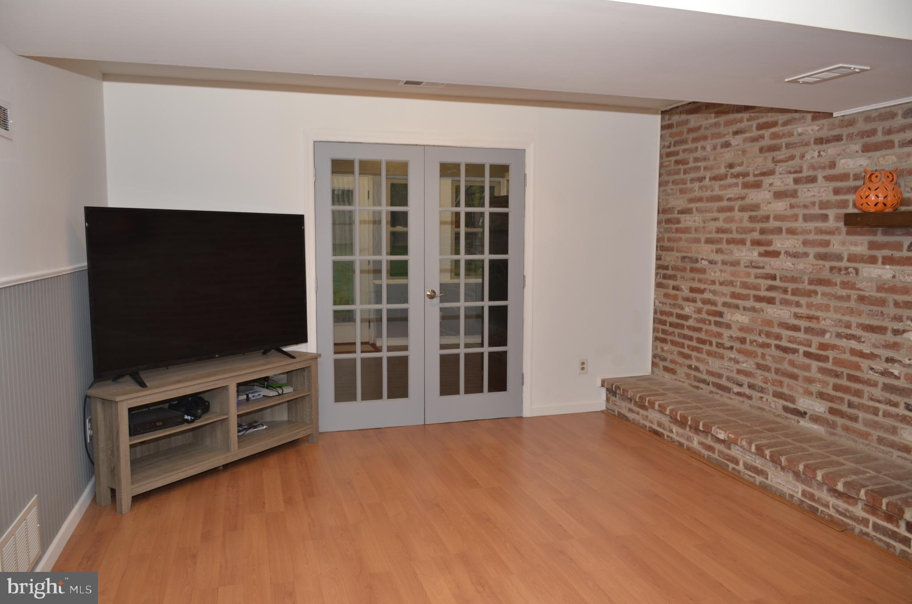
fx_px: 683
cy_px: 302
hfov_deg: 67.5
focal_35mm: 27
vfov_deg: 47.7
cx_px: 456
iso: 320
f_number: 5.6
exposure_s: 1/60
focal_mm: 18
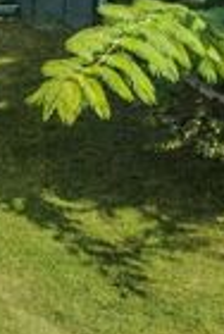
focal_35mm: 182
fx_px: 1690
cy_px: -31
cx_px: -646
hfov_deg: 6.3
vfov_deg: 11.1
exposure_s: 1/2500
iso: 100
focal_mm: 8.67
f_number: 1.8
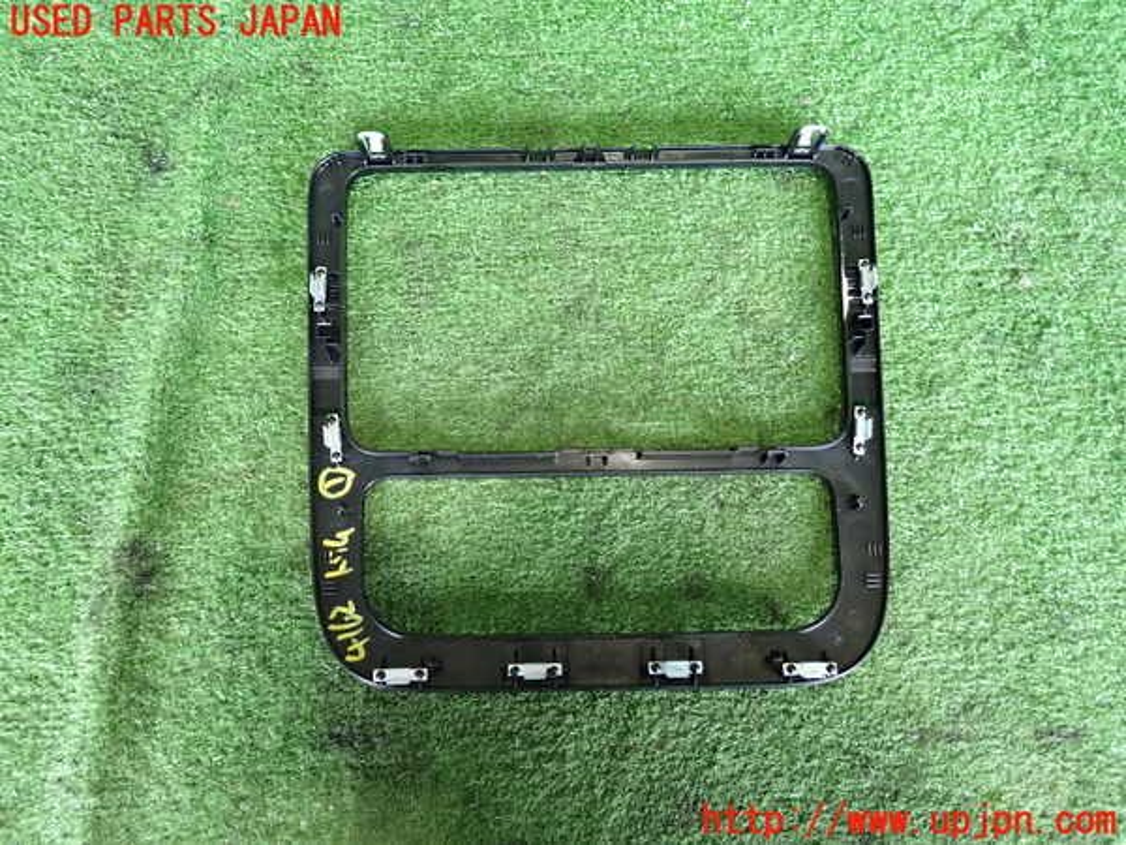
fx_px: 813
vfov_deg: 54.9
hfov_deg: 69.4
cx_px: 563
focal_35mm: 25
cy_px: 422
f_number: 2
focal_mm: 4.5
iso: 640
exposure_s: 1/50
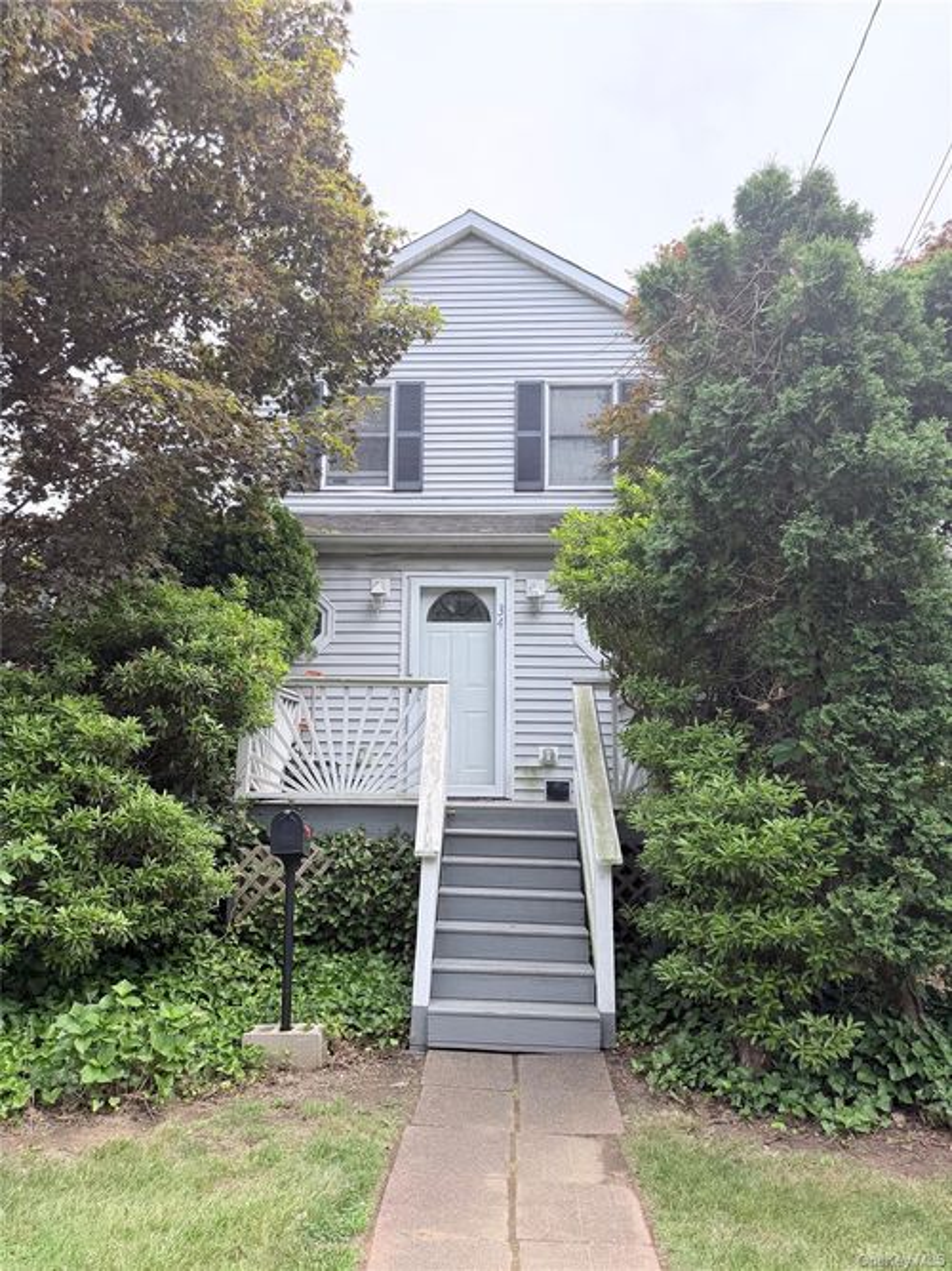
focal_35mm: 24
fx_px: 880
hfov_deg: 56.8
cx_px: 476
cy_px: 636
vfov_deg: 71.6
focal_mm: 6.76
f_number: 1.78
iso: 100
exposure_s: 1/1493
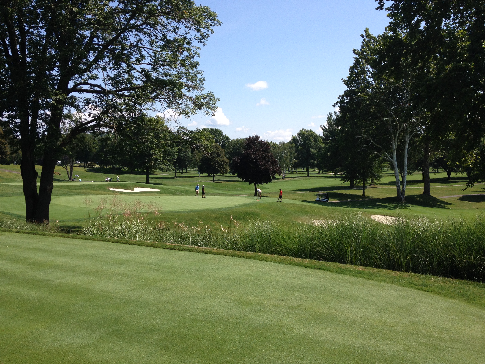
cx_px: 242
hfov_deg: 52.6
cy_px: 182
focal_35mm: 35
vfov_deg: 40.7
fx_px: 490
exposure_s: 1/1577
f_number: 2.4
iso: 50
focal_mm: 4.28
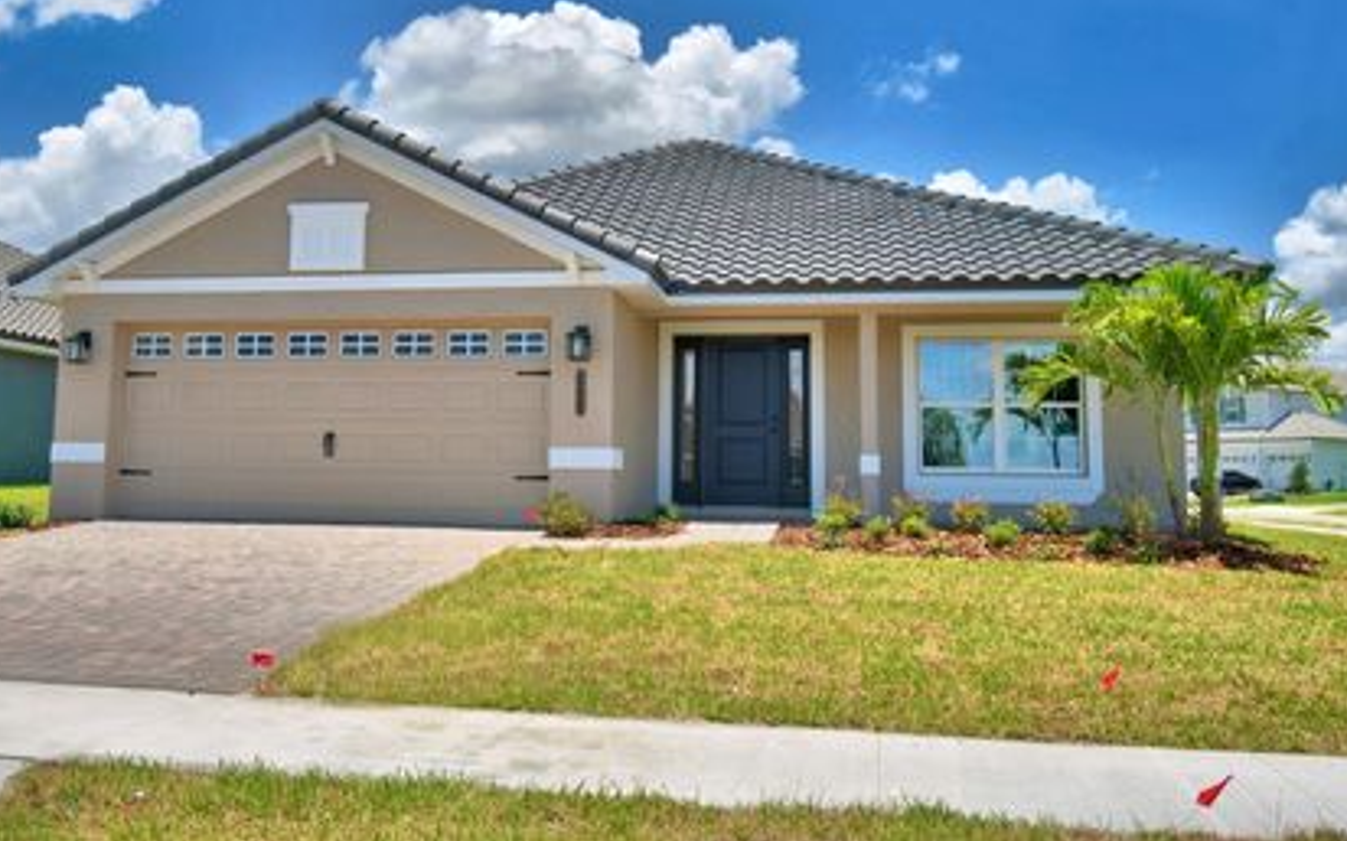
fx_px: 1358
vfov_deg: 34.2
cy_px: 302
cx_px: 581
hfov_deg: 52.6
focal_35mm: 37
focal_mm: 20
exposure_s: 1/1000
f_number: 5.6
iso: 100
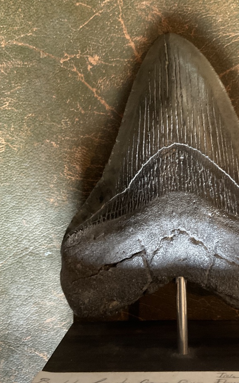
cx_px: 166
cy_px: 209
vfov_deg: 49.2
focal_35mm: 40
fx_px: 417
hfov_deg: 31.6
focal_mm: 3
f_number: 1.8
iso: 250
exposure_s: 1/40
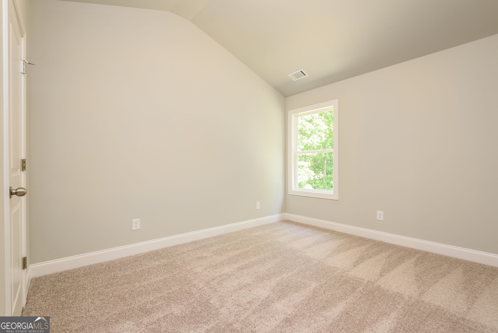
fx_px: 235
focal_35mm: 17
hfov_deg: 93.3
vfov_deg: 70.5
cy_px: 166
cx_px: 249
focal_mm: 17
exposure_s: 1/13
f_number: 8
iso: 320
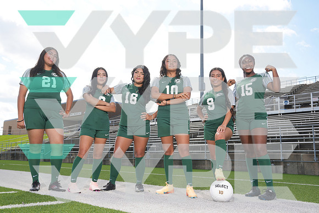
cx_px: 160
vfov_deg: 38.9
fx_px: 301
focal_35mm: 34
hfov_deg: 55.8
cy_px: 106
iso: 200
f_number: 9
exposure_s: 1/200
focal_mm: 34
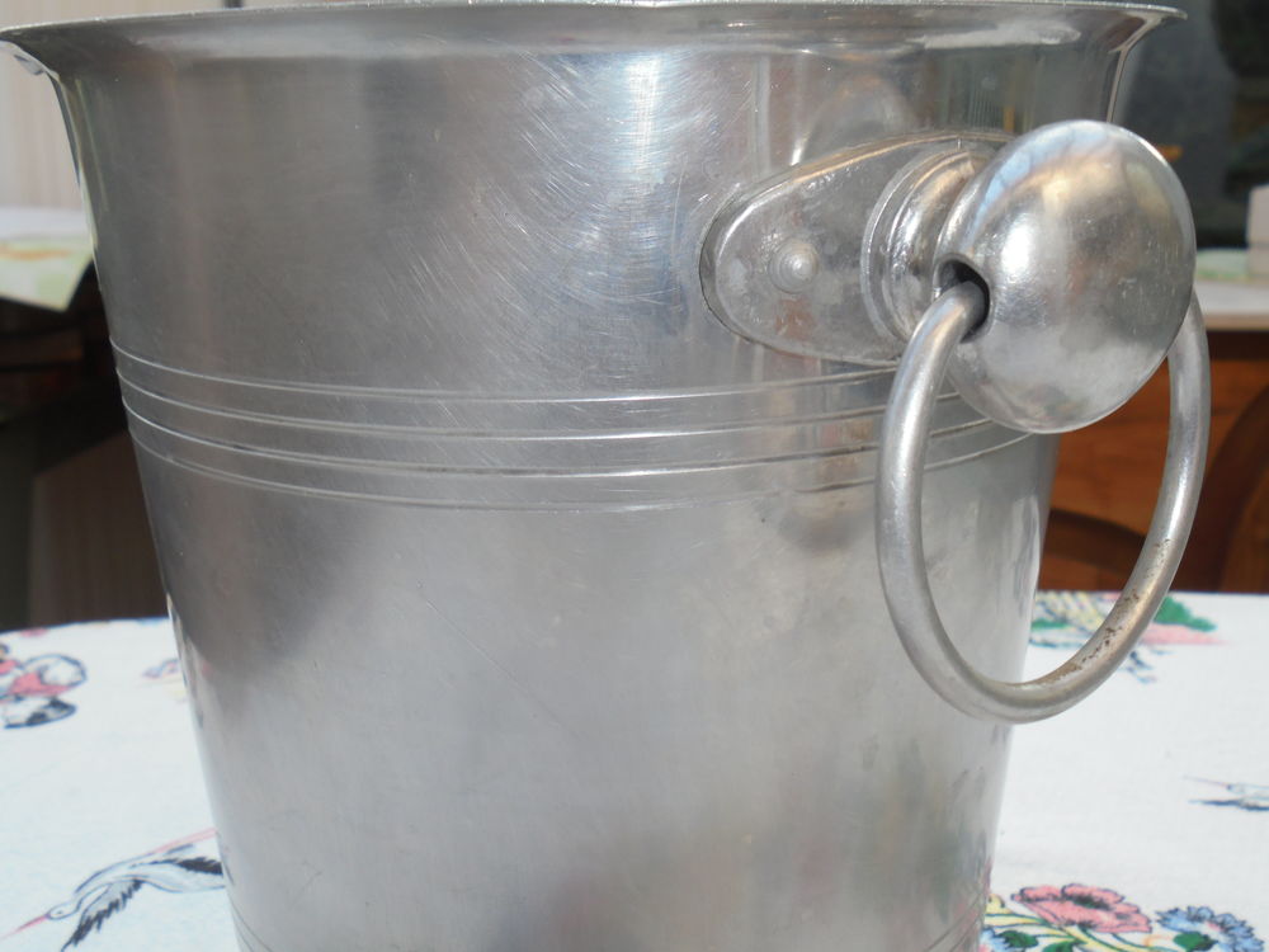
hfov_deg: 49.0
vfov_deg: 37.7
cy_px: 476
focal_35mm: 38
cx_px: 634
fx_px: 1393
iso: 100
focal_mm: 6.9
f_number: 4.2
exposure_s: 1/50
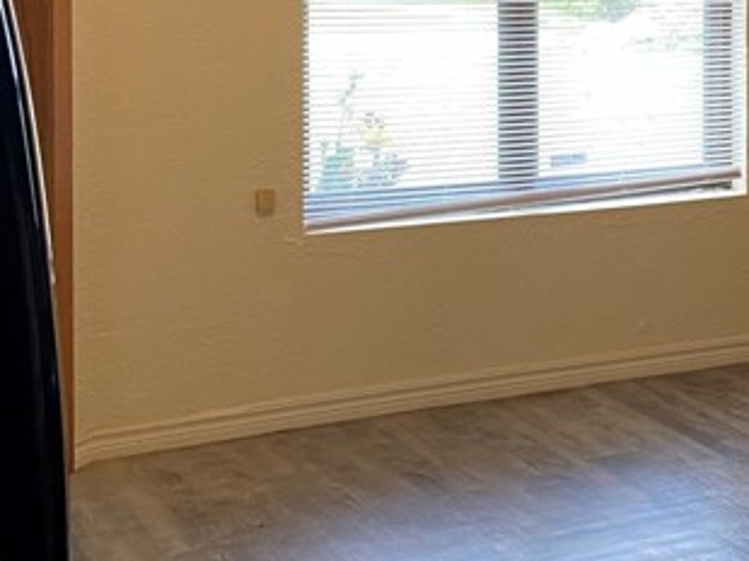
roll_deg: +0.2
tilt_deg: -1.6
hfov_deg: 19.2
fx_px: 1859
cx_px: 1196
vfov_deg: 16.6
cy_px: -46
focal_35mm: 86
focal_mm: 4.25
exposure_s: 1/60
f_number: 1.8
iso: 160
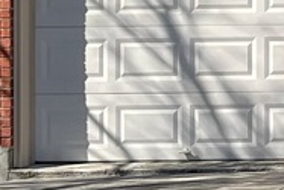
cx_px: 706
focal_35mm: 208
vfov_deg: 6.6
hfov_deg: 8.9
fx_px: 1642
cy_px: -24
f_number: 1.6
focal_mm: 5.1
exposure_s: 1/2924
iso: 32
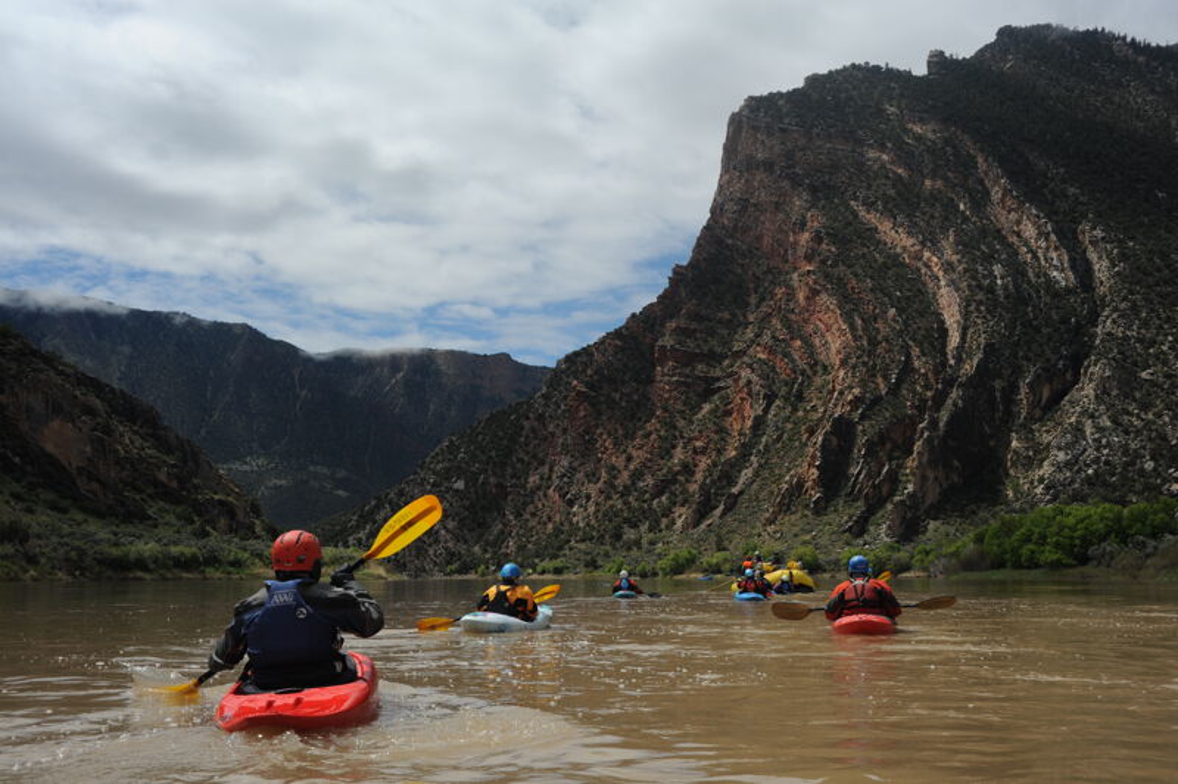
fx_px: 1242
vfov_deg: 35.0
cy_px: 392
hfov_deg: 50.7
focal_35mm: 38
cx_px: 589
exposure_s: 1/640
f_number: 13
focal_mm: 38
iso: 250
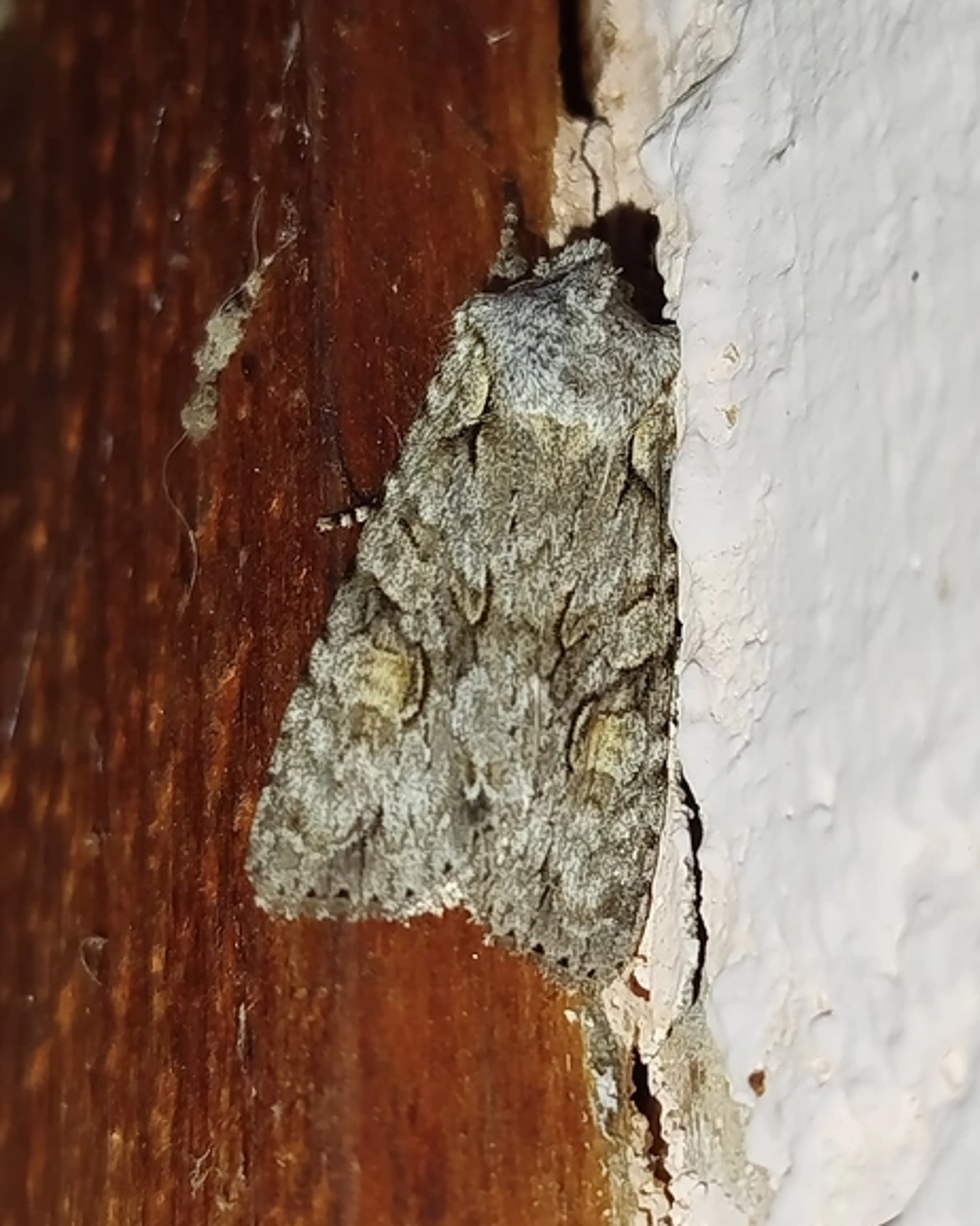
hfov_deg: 16.5
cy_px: 613
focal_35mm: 93
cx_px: 492
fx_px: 3374
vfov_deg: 20.6
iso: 80
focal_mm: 5.31
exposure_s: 1/50
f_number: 1.7
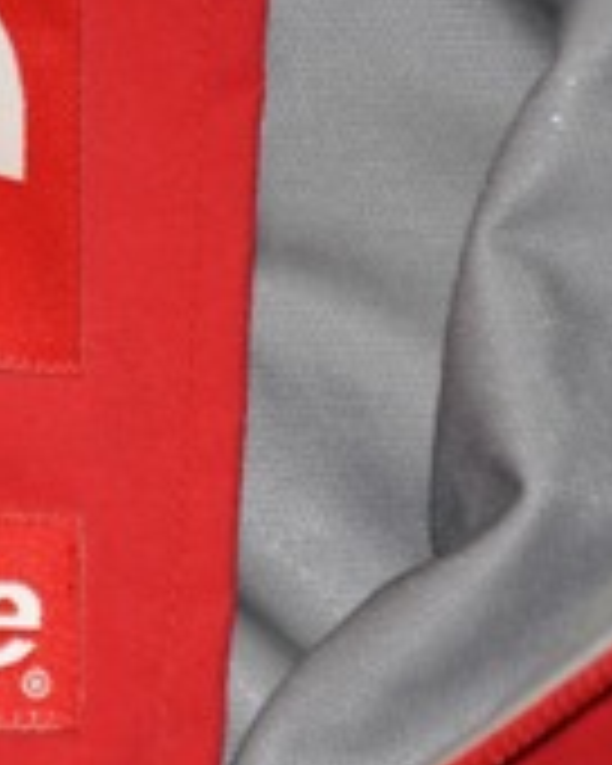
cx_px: -382
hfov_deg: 5.9
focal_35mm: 259
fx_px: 5864
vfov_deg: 7.5
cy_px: 353
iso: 800
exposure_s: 1/60
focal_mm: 58
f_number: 5
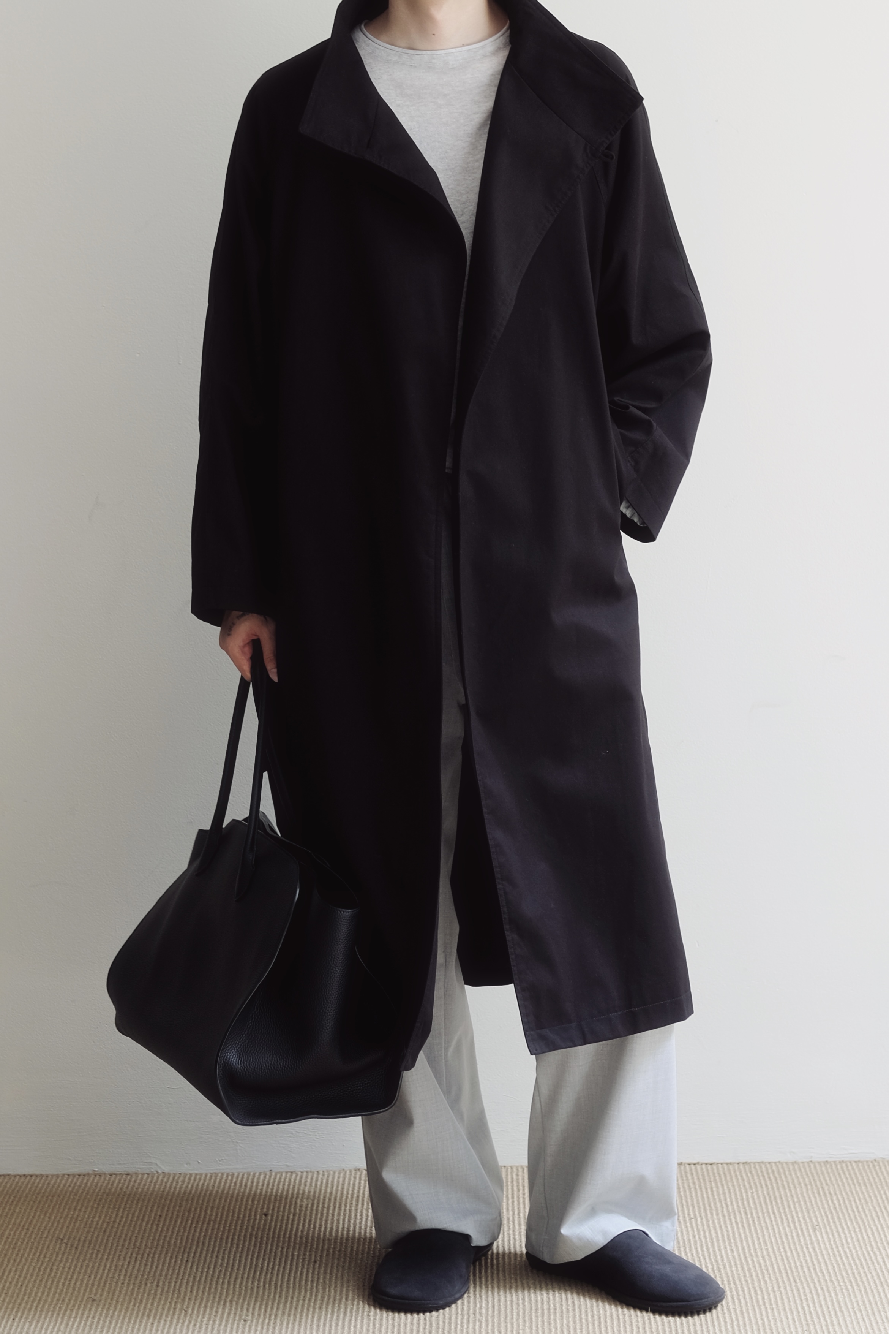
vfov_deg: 37.5
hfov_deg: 25.5
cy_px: 667
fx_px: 1963
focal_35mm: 53
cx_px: 444
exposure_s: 1/75
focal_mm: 35
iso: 320
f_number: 2.2
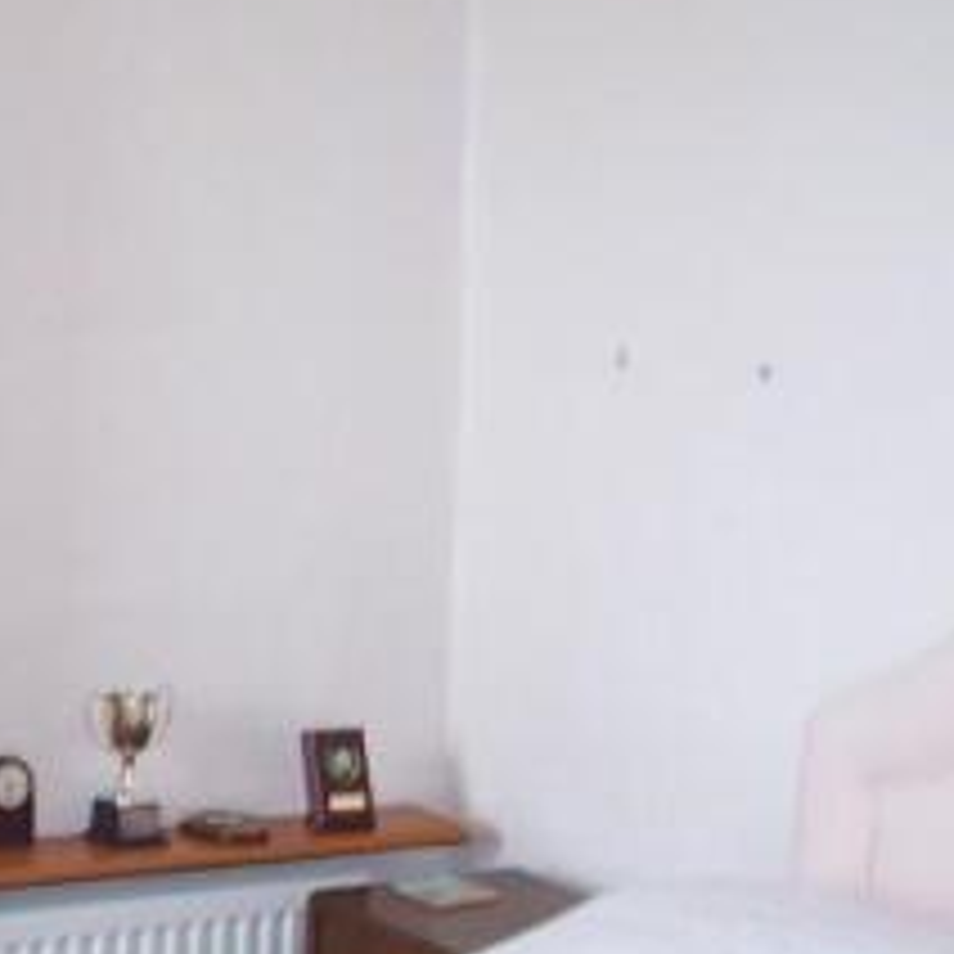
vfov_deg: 19.3
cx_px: -173
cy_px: 551
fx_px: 2806
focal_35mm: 90
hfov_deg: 18.4
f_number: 2.8
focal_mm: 5.6
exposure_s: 1/10
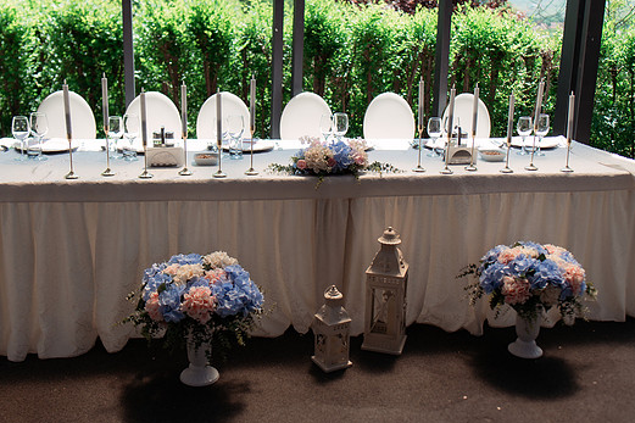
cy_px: 197
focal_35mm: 39
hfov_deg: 49.6
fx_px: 688
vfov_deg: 34.2
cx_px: 305
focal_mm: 35
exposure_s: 1/1000
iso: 125
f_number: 3.2
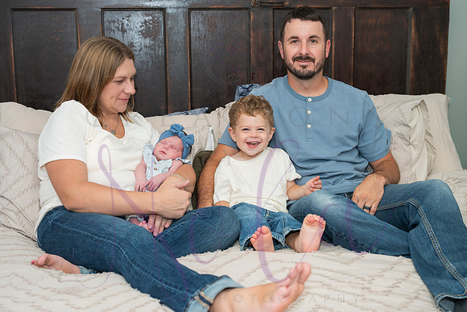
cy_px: 152
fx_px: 582
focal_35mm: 45
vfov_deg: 30.0
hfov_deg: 43.7
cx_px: 228
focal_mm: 43
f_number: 4
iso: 800
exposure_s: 1/320
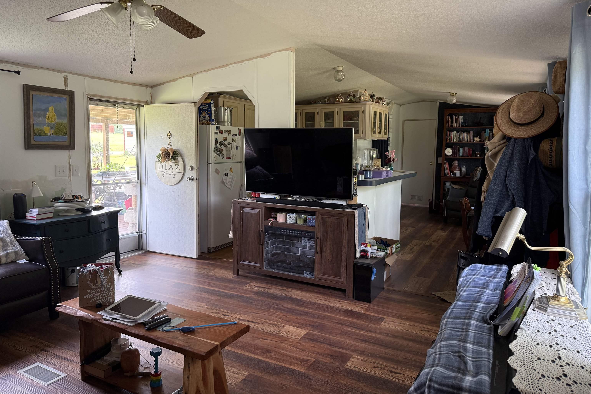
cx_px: 295
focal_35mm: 25
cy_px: 182
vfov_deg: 51.2
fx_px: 410
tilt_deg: -3.8
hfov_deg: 71.5
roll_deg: -2.3
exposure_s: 1/76
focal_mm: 6.76
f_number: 1.78
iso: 200
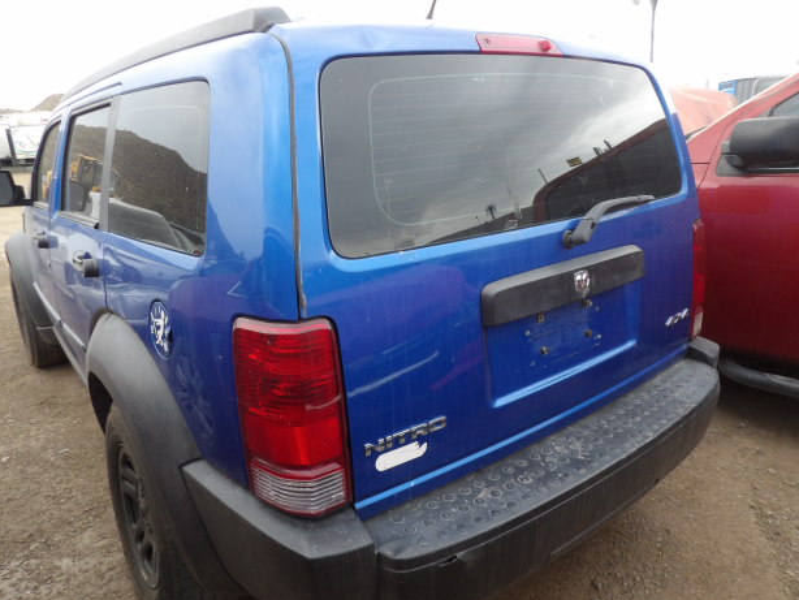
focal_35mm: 25
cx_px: 384
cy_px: 292
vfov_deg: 54.9
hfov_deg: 69.3
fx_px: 577
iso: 200
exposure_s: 1/20
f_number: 3.2
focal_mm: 4.3
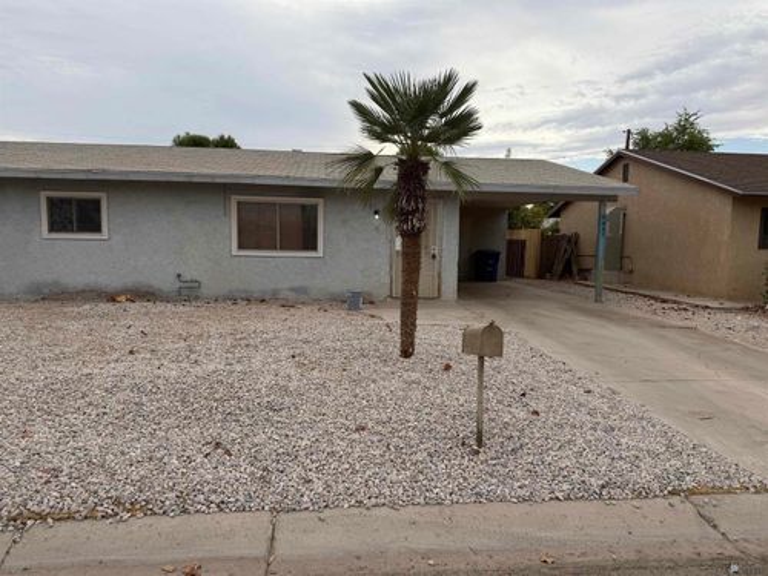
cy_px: 288
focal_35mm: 24
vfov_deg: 56.8
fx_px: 532
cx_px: 384
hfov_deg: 71.6
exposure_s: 1/4405
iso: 80
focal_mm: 6.76
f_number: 1.78
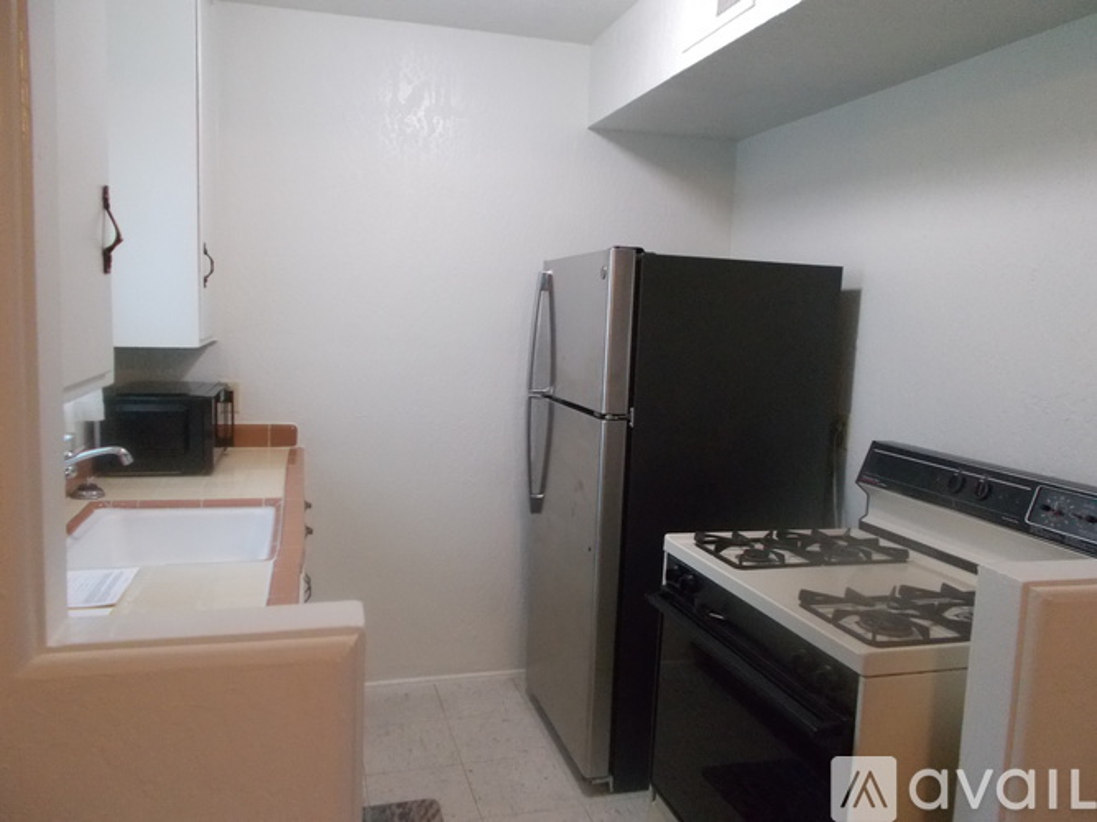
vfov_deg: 53.0
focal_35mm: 26
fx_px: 824
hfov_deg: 67.3
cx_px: 548
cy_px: 411
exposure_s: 1/30
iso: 400
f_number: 3.2
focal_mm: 4.6
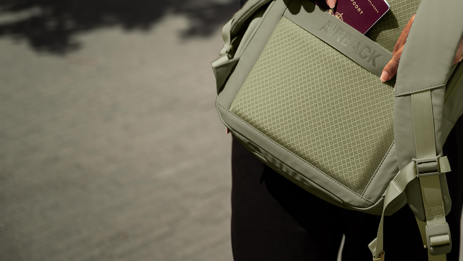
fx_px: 1142
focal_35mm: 93
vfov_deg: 13.0
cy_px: 60
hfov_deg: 22.7
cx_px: 359
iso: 64
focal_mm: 57
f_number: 2.8
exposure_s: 1/1600
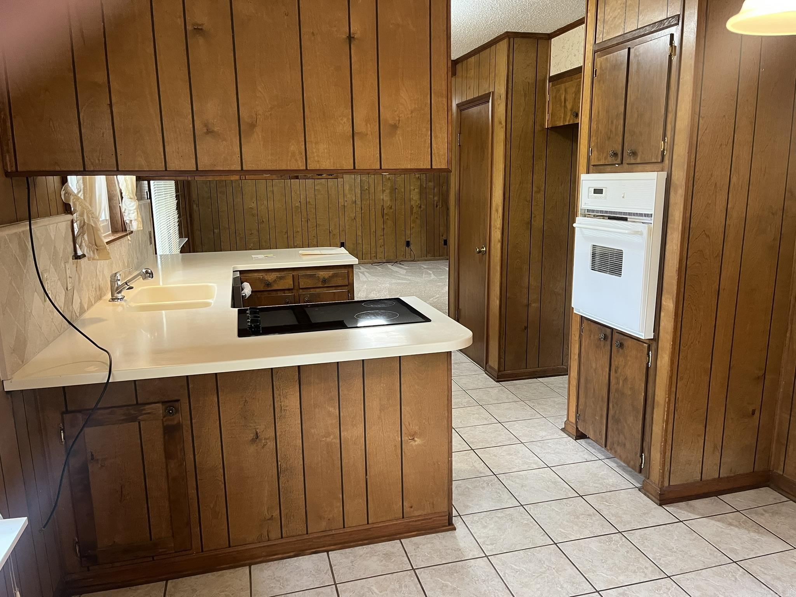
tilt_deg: -9.3
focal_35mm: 26
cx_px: 398
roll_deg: +1.4
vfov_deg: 53.1
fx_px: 598
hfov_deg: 67.3
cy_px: 298
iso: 250
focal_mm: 5.1
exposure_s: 1/60
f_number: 1.6
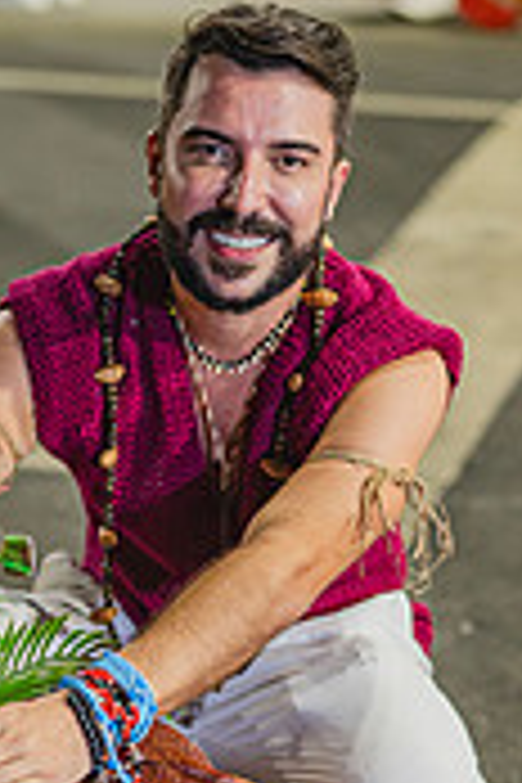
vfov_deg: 15.6
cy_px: 788
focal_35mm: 129
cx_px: 81
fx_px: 2806
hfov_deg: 10.6
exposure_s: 1/400
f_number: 1.6
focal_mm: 50
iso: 1600
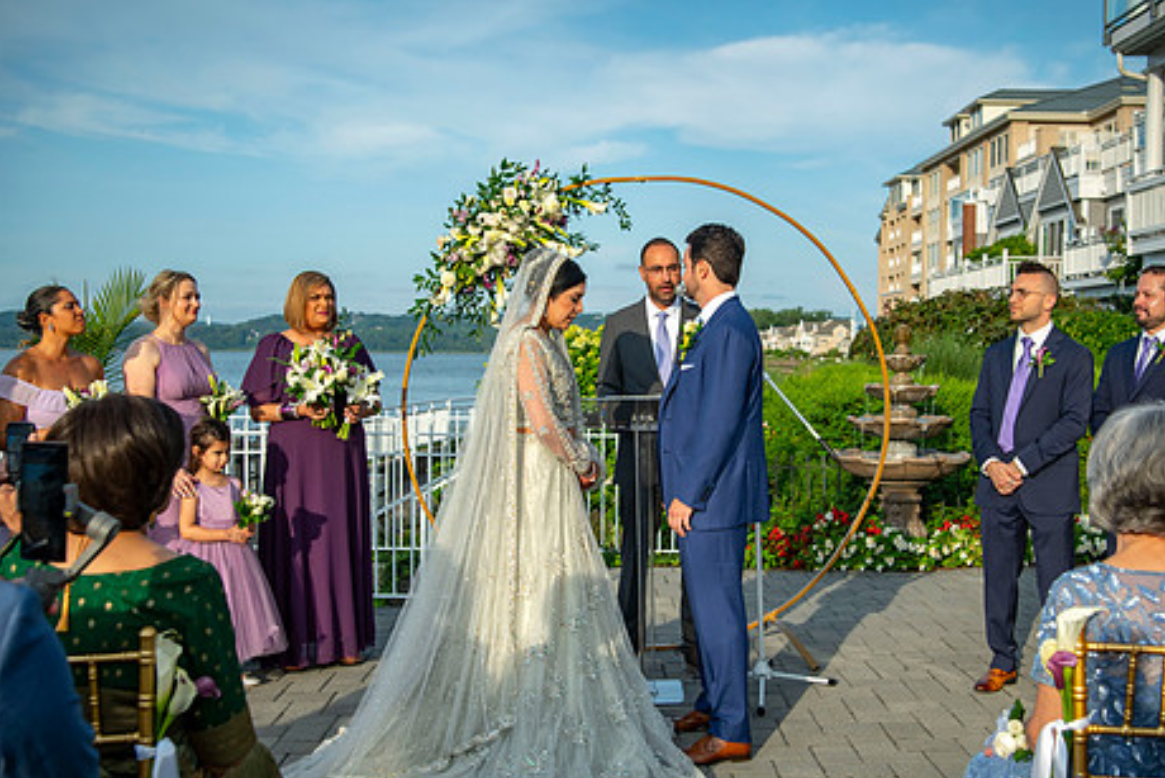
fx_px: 1457
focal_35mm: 45
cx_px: 639
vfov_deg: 29.9
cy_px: 410
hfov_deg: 43.5
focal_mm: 34
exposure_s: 1/8000
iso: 800
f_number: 4
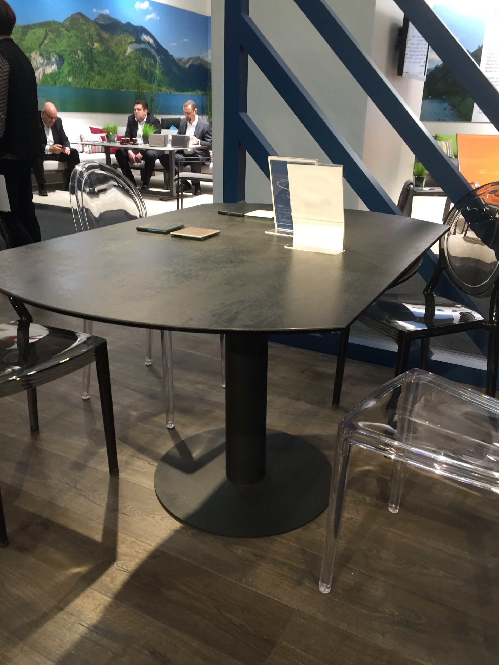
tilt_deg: -19.9
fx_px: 557
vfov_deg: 61.7
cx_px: 250
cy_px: 332
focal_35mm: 29
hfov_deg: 48.2
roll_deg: -1.1
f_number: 2.2
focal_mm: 4.15
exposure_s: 1/33
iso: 64
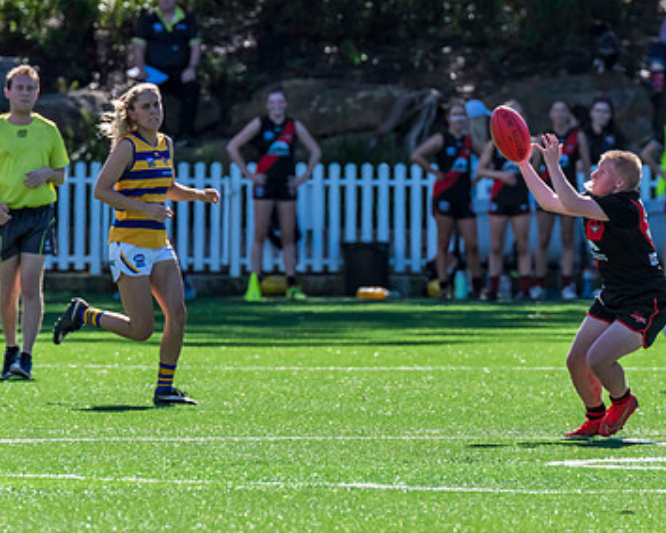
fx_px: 15351
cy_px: 240
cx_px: 627
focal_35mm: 779
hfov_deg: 2.5
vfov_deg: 2.0
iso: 800
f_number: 7.1
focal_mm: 420
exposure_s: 1/2000
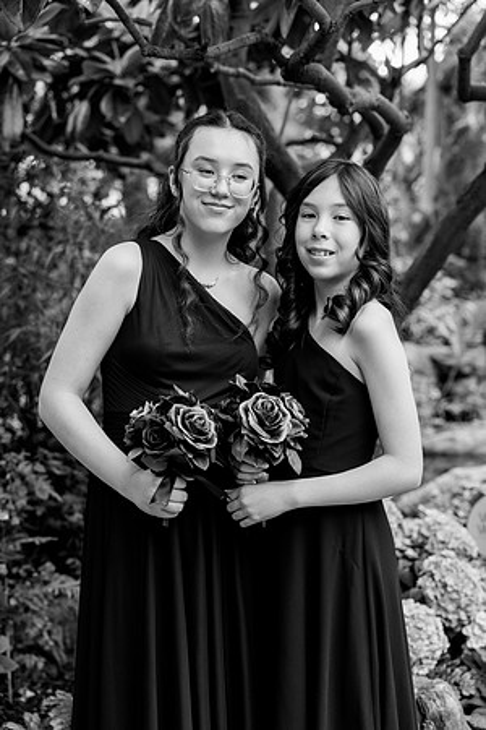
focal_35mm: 50
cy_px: 365
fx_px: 1012
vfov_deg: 39.6
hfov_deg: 27.0
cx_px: 243
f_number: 2.8
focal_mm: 50
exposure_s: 1/400
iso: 640
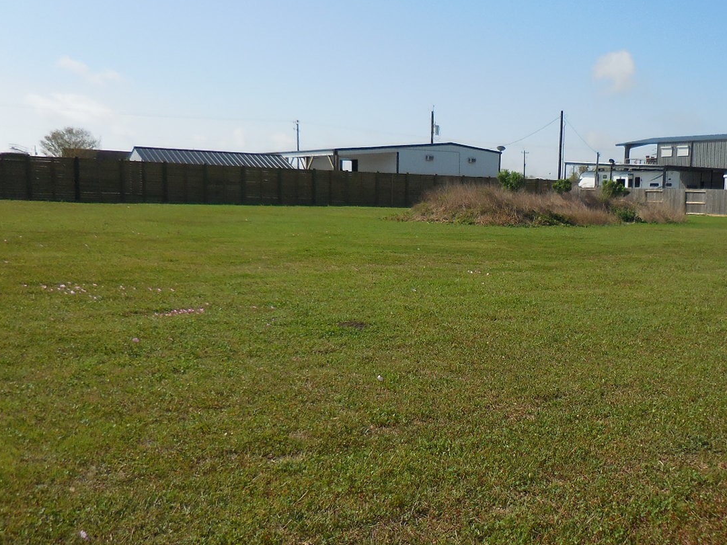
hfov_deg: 49.6
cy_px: 302
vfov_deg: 38.6
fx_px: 777
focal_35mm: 37
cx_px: 459
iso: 125
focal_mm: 4.5
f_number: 6.6
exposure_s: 1/640
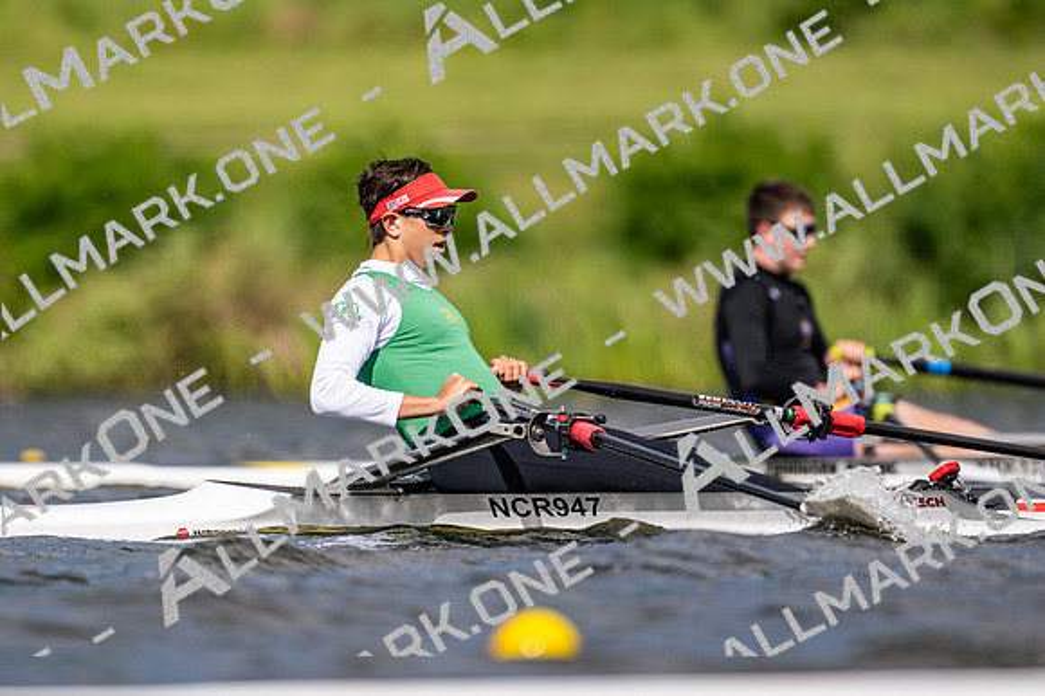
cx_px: 522
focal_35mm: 900
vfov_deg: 1.5
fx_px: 26109
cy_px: 348
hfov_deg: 2.3
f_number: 4
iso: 160
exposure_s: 1/2500
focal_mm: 600
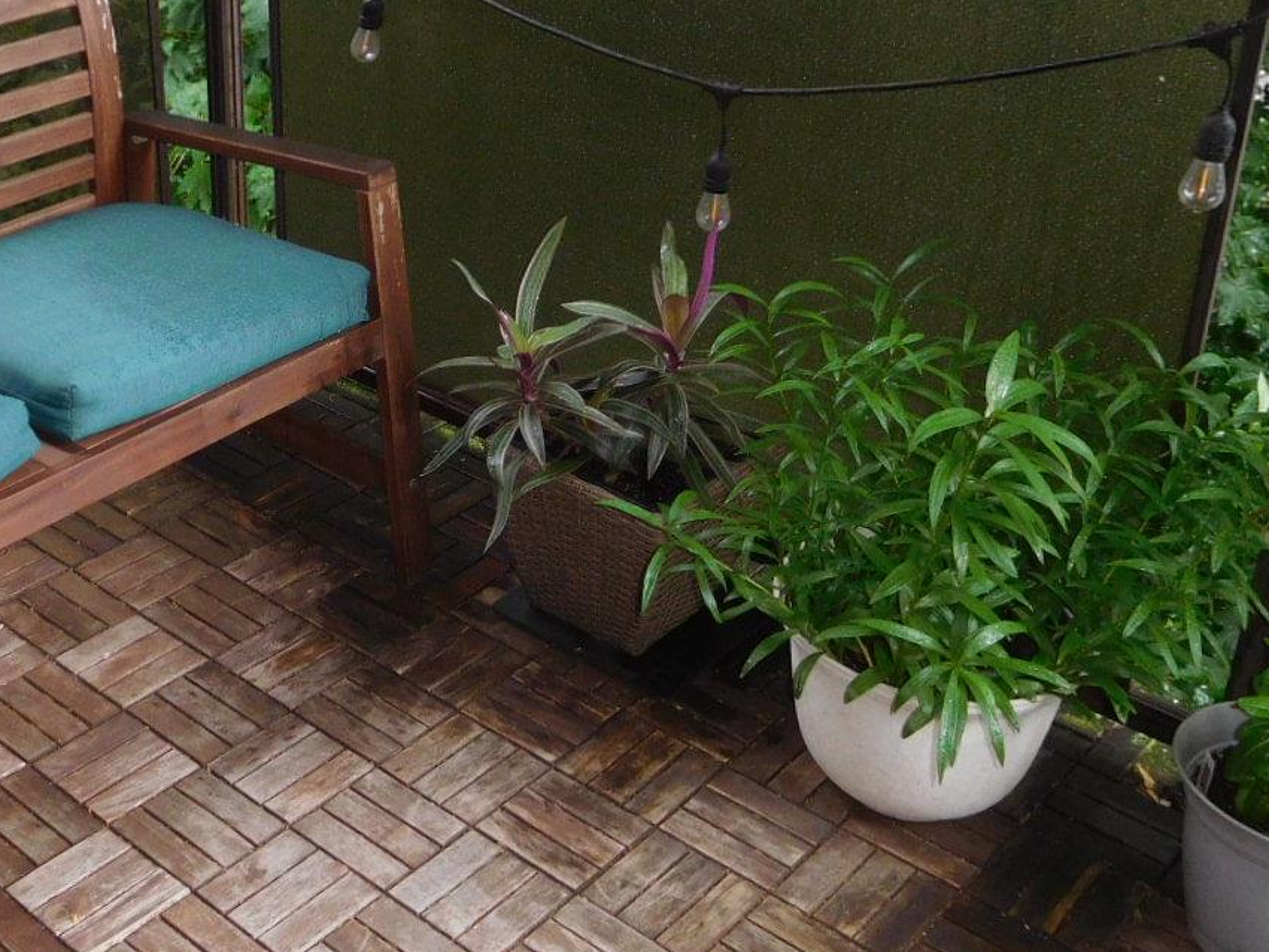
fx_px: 1723
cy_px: 269
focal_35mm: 47
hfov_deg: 39.1
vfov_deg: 30.5
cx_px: 279
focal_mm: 4.5
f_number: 3.4
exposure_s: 1/30
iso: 220
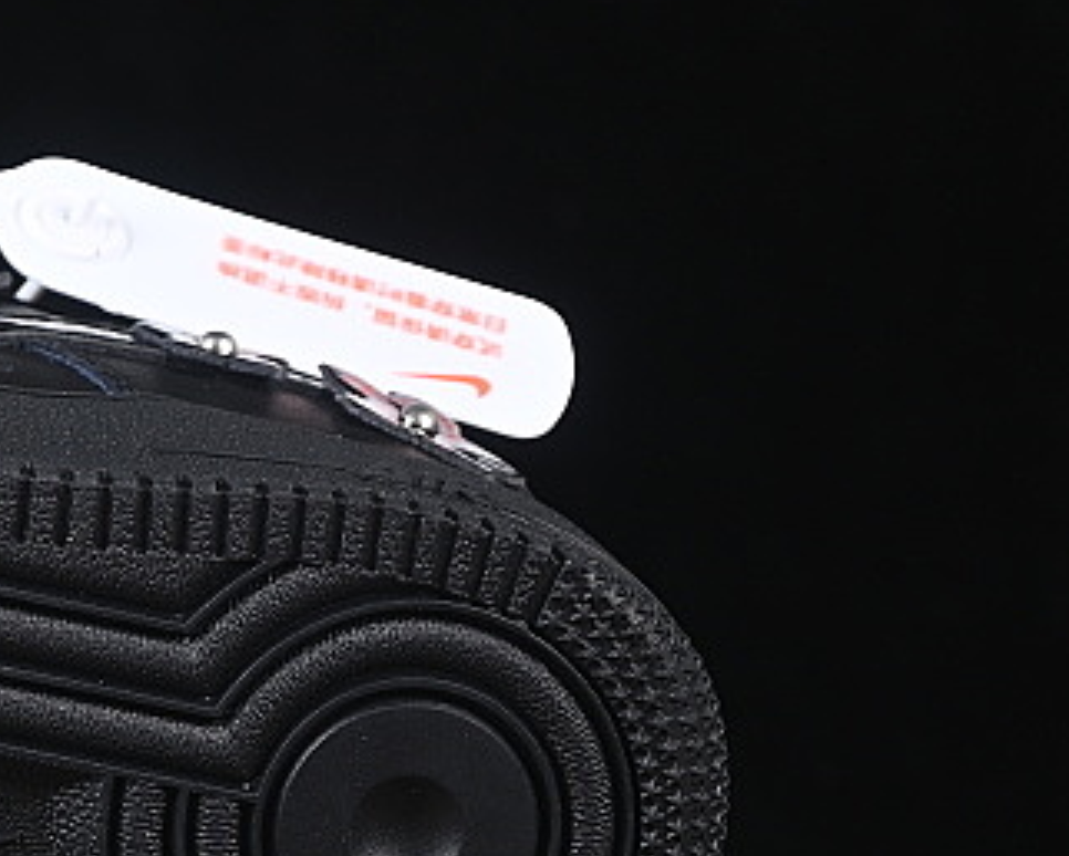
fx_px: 7471
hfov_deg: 8.1
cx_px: -382
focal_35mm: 236
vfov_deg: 6.6
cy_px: 372
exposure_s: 1/60
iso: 160
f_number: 6.3
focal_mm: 50
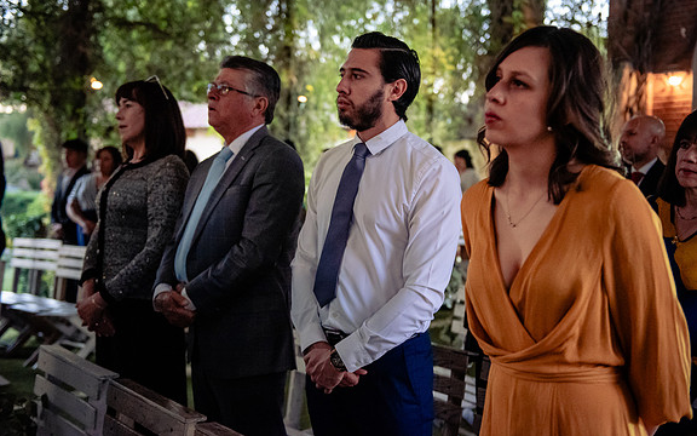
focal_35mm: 44
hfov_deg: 45.3
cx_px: 348
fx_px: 836
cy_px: 203
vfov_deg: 29.2
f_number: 2.8
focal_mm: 42
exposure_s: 1/125
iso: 6400
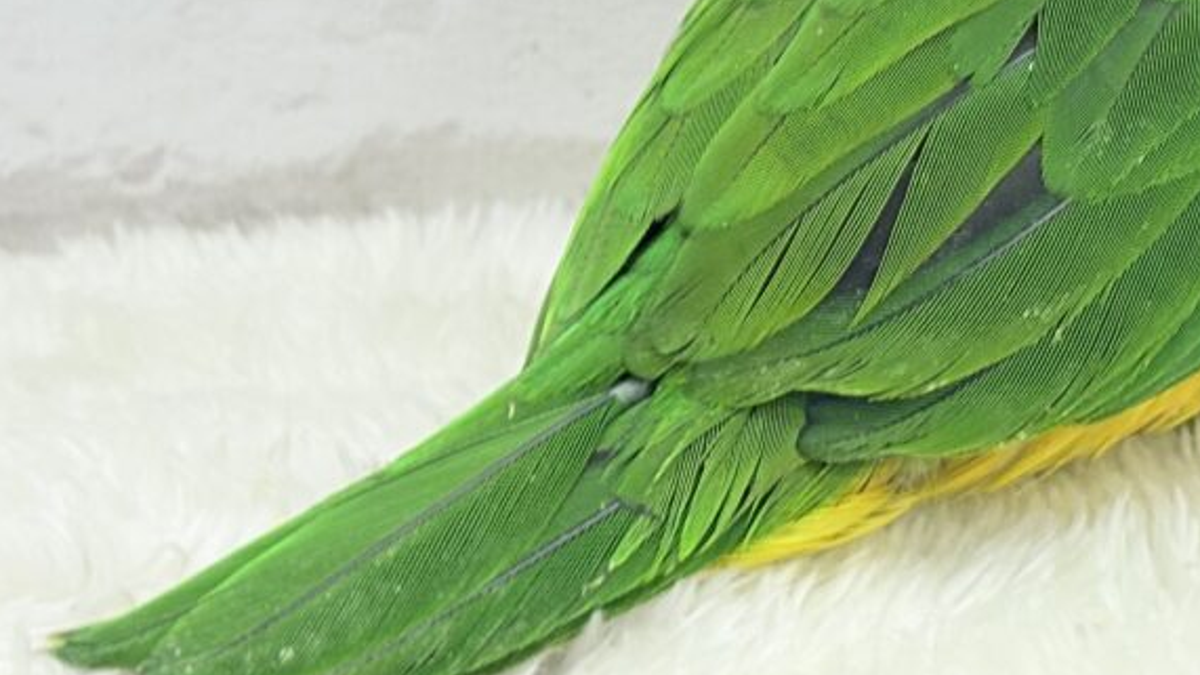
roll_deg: -0.2
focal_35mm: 119
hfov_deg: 17.7
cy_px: -42
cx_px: 1072
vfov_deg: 10.1
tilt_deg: -13.6
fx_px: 3786
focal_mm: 5.96
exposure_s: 1/50
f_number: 1.6
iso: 50
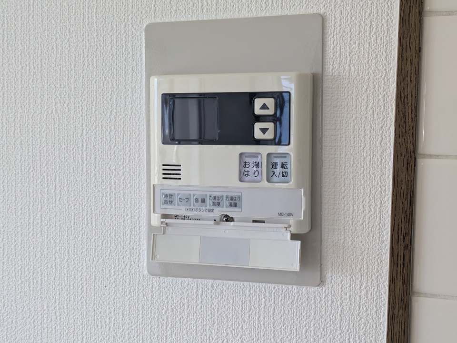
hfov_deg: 37.5
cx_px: 228
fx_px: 673
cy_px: 172
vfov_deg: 28.6
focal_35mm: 51
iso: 99
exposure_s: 1/120
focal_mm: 5.43
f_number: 1.89
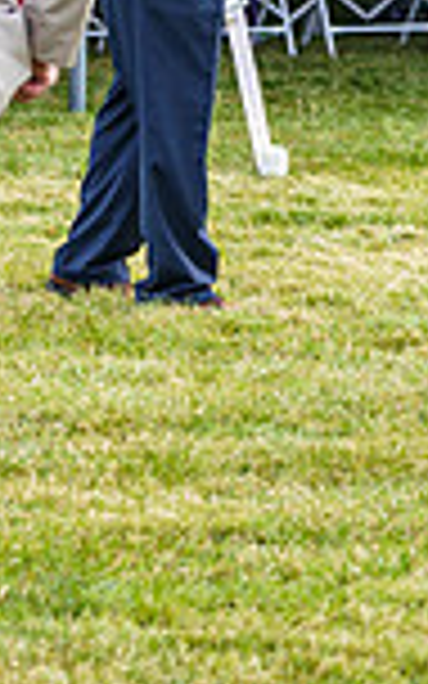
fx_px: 5748
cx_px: 779
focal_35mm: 308
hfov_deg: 4.2
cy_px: -178
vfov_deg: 6.8
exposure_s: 1/500
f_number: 4
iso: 250
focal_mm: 79
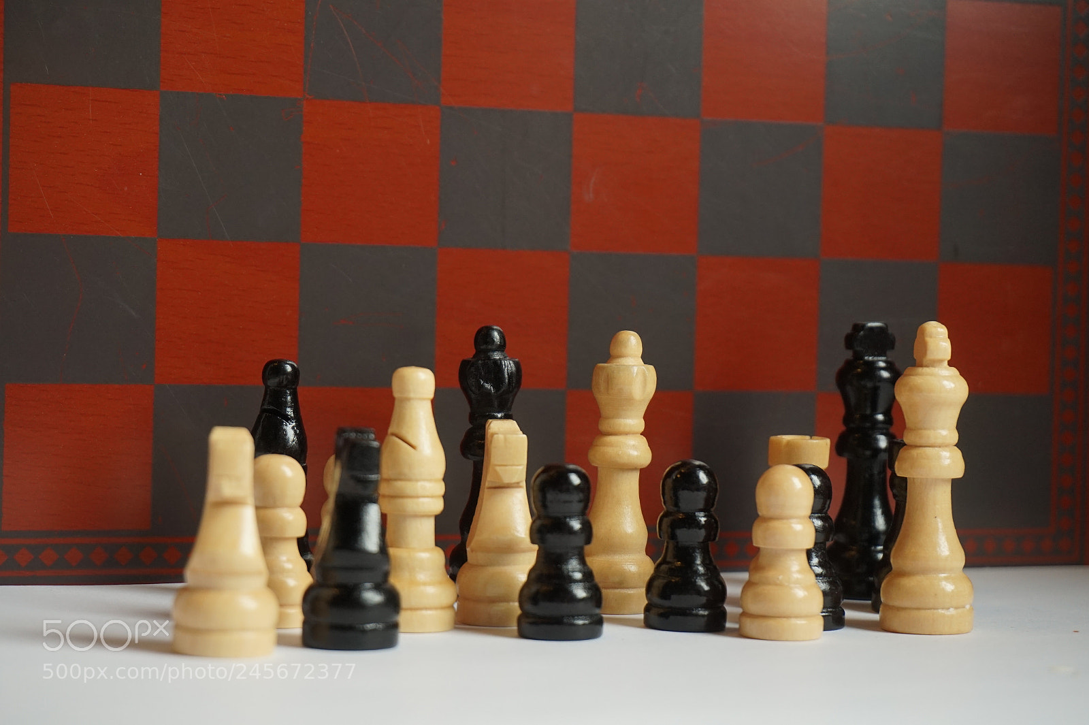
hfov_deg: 28.7
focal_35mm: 70
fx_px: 2131
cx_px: 544
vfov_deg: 19.3
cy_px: 362
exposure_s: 1/80
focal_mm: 47
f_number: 5.6
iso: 500
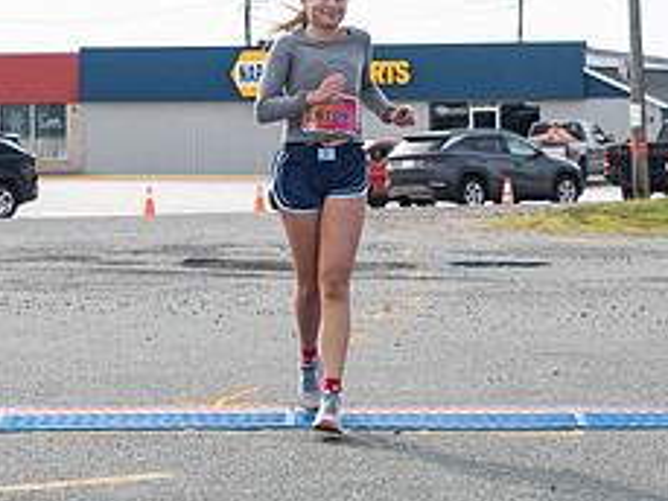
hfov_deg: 13.5
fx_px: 2819
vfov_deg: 10.1
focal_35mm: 146
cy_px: 93
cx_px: 394
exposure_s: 1/2500
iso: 800
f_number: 4
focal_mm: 48
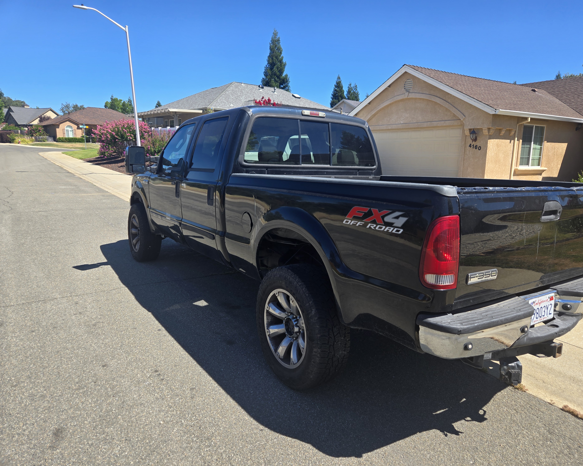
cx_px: 309
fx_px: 414
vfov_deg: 58.8
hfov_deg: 70.2
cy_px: 233
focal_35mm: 24
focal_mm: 5.4
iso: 25
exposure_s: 1/989
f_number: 1.8
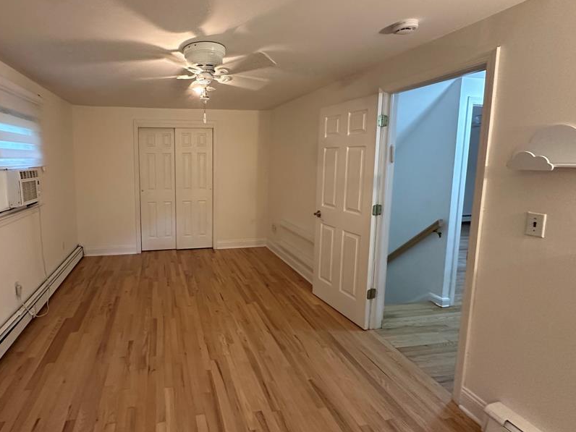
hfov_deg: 85.8
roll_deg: -0.3
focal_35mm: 18
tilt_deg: -7.1
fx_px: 300
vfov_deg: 71.3
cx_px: 211
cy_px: 190
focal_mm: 2.22
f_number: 2.2
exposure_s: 1/60
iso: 400
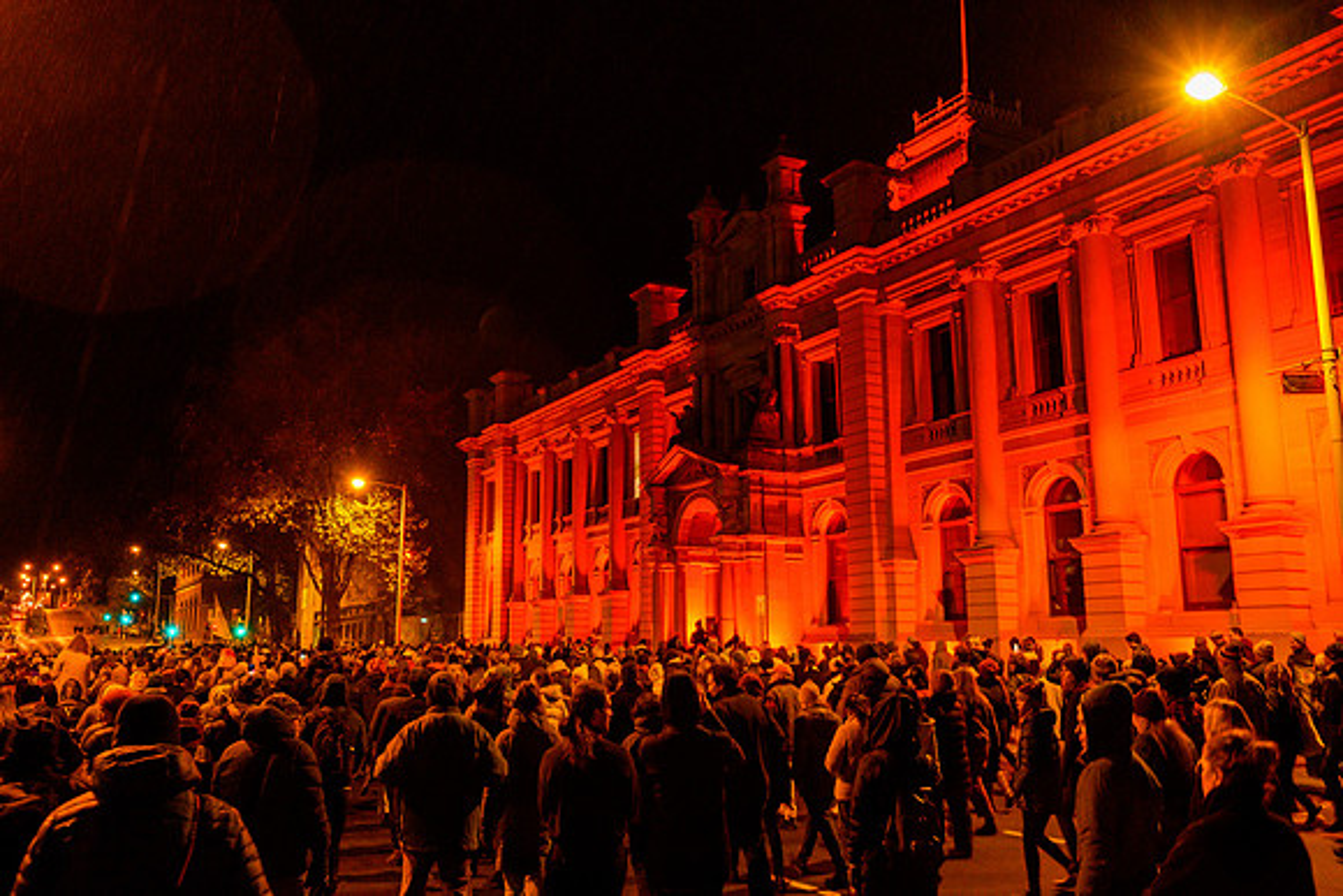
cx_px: 672
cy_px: 448
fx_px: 1119
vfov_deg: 43.6
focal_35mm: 30
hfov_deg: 61.9
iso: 6400
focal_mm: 30
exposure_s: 1/30
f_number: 5.6
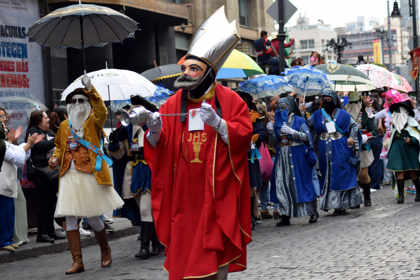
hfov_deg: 17.5
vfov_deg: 11.7
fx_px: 1365
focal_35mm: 117
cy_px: 140
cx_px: 210
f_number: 4.5
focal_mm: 78
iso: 400
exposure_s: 1/320
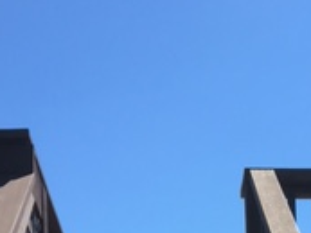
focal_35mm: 107
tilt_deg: +4.5
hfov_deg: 18.1
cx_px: 262
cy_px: 466
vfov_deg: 12.3
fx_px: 962
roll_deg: +3.3
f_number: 2.2
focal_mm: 4.15
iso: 25
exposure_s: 1/1054
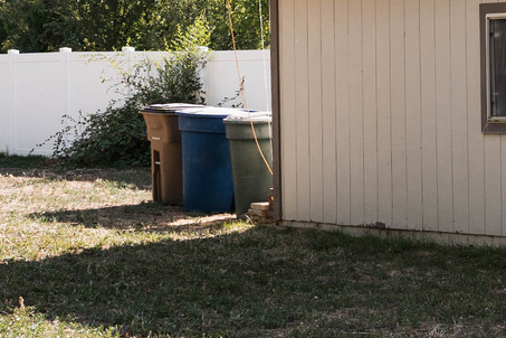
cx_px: 738
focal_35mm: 111
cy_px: 104
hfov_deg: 16.9
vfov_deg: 12.3
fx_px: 1560
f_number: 6.3
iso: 100
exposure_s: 1/320
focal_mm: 24
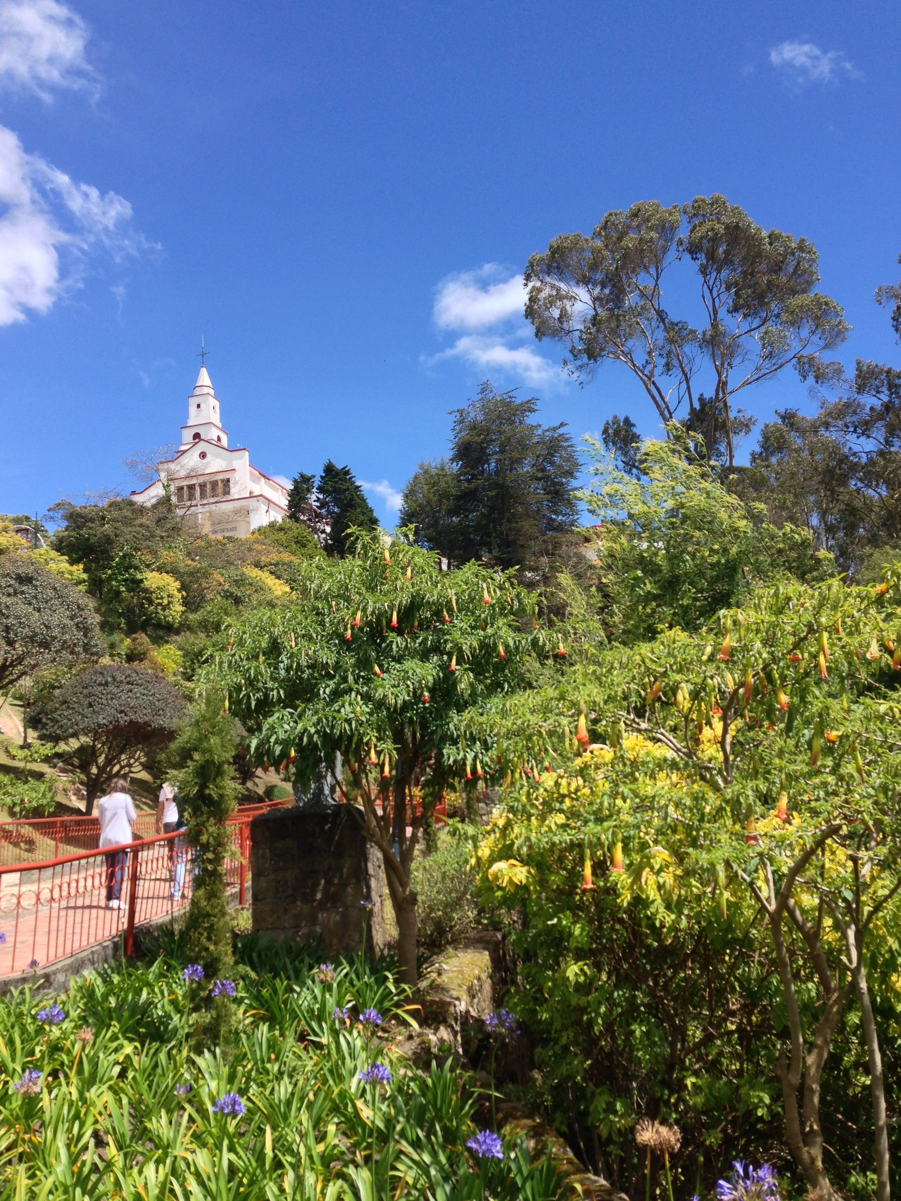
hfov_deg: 41.8
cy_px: 592
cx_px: 440
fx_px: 1180
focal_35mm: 34
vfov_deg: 54.0
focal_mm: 4.12
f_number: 2.4
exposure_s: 1/678
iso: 50
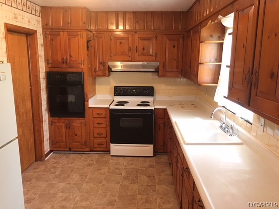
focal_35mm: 29
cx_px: 140
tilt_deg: -10.4
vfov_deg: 48.2
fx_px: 234
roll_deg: -1.1
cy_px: 104
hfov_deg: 61.7
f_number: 2.2
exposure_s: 1/15
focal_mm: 4.15
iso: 80
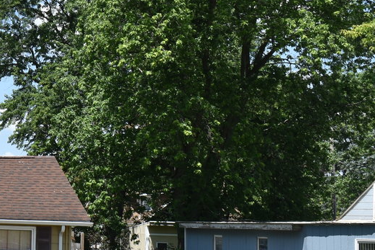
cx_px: -107
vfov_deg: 12.2
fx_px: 1166
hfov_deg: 17.2
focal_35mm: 112
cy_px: 58
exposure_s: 1/250
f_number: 8
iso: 100
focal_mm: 24
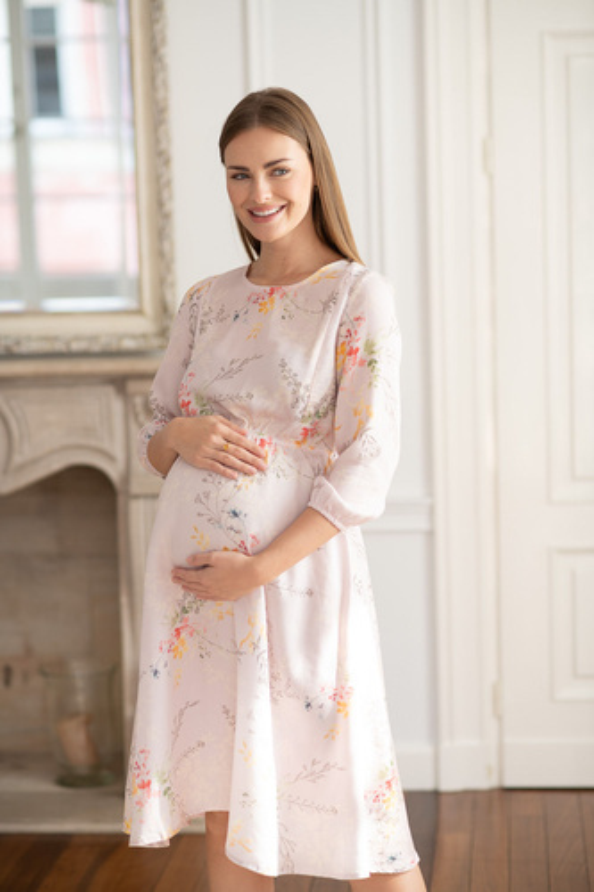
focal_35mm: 85
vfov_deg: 23.9
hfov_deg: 16.1
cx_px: 297
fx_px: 2105
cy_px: 446
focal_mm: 85
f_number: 2.5
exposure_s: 1/320
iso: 200
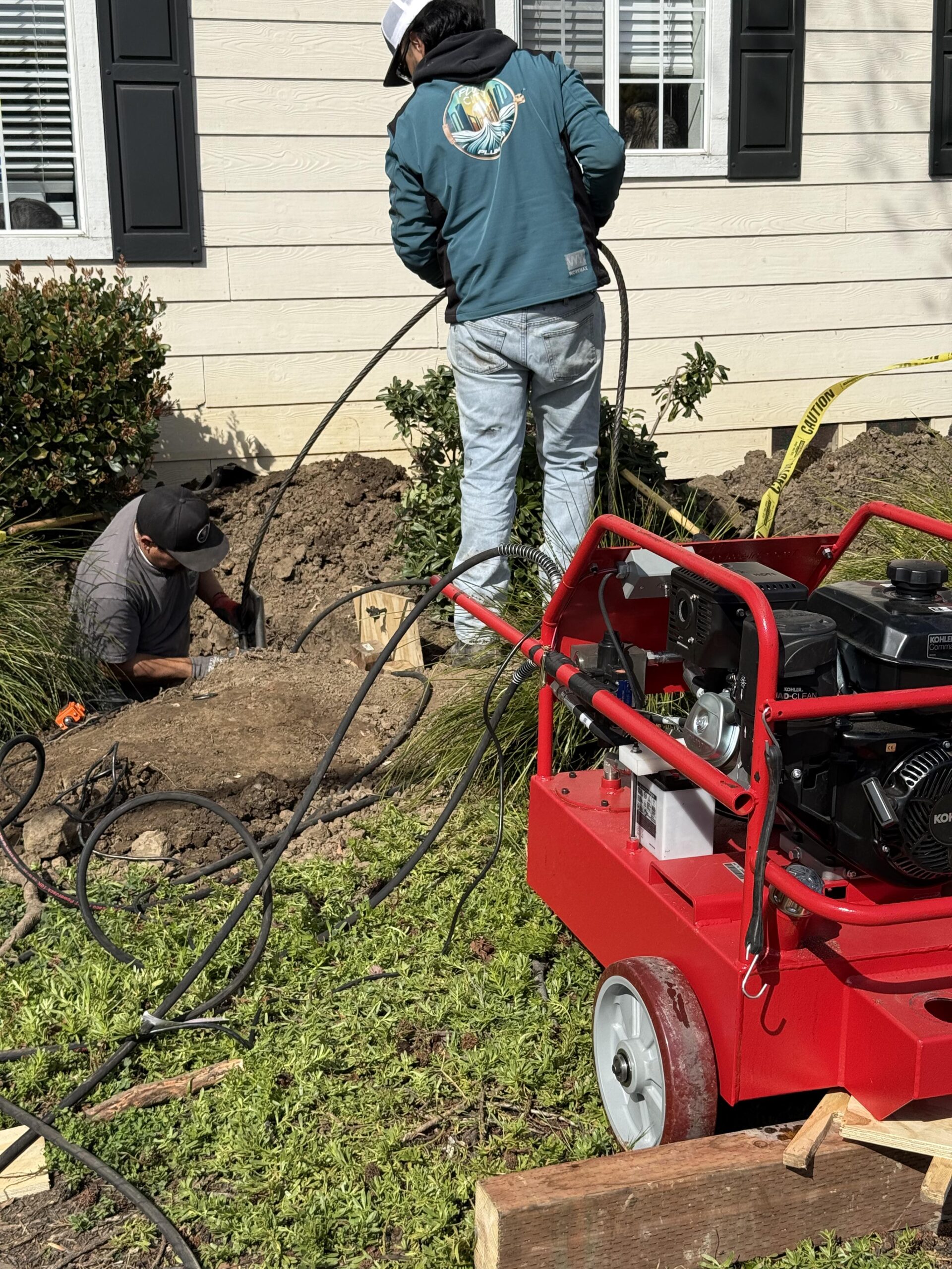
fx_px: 1760
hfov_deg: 30.3
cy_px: 634
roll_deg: +1.5
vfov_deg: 39.7
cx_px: 476
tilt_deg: -10.6
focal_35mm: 48
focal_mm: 6.76
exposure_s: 1/4329
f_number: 1.78
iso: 64
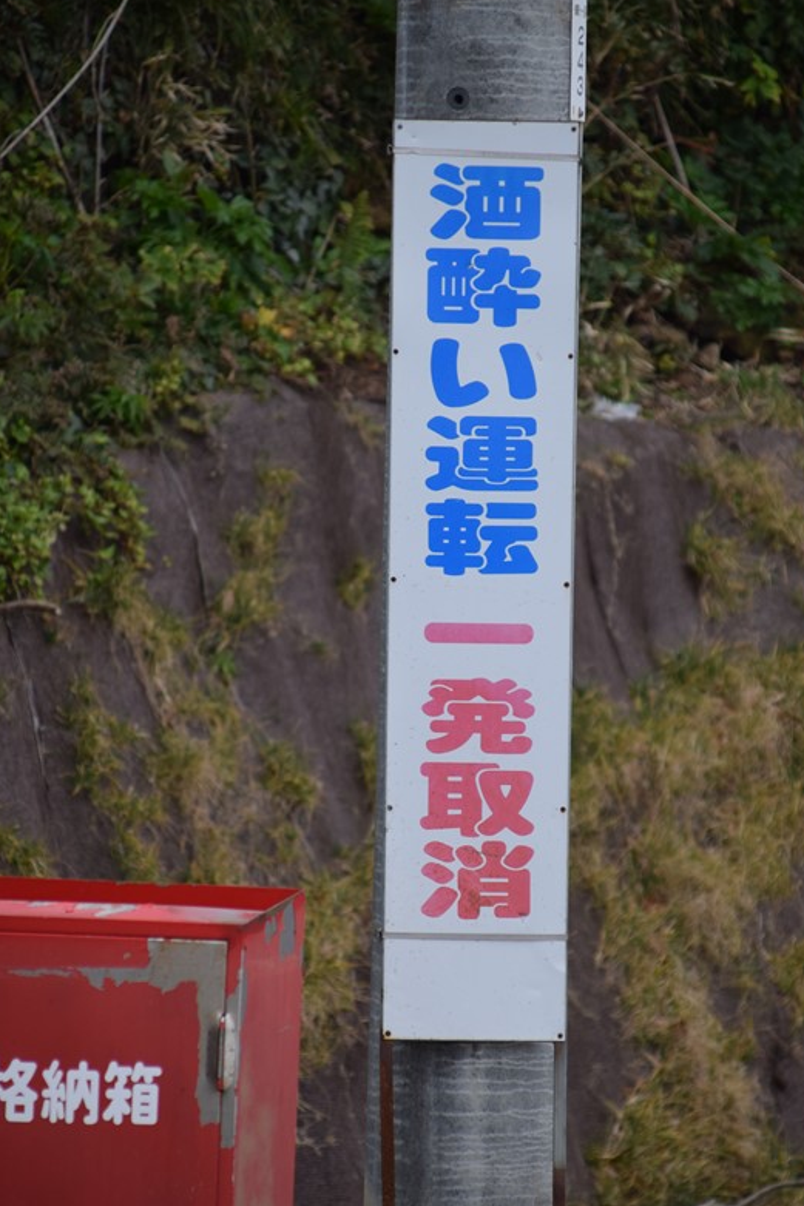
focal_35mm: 320
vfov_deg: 6.4
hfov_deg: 4.3
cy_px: 645
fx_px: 10710
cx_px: 451
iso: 400
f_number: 6.3
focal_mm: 185
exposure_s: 1/400
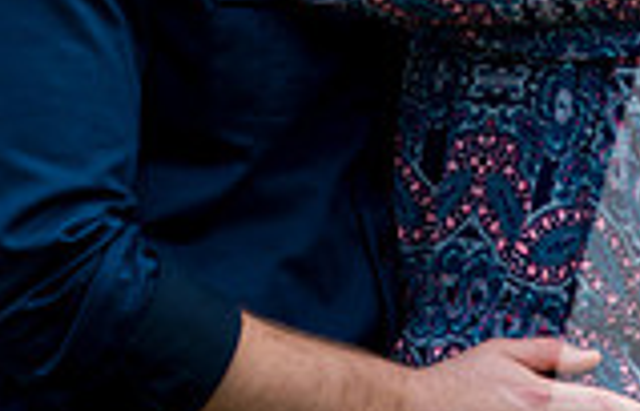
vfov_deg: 1.5
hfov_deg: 2.3
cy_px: -101
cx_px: 493
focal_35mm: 904
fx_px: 15886
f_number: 3.5
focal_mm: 200
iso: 160
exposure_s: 1/500
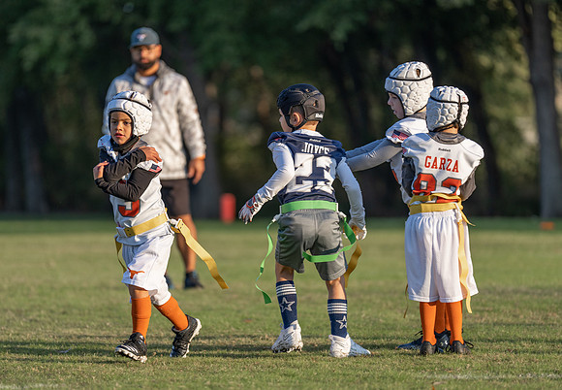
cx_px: 234
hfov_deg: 8.3
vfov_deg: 5.7
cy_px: 219
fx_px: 3891
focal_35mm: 246
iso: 125
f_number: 2.8
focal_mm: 200
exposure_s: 1/1000
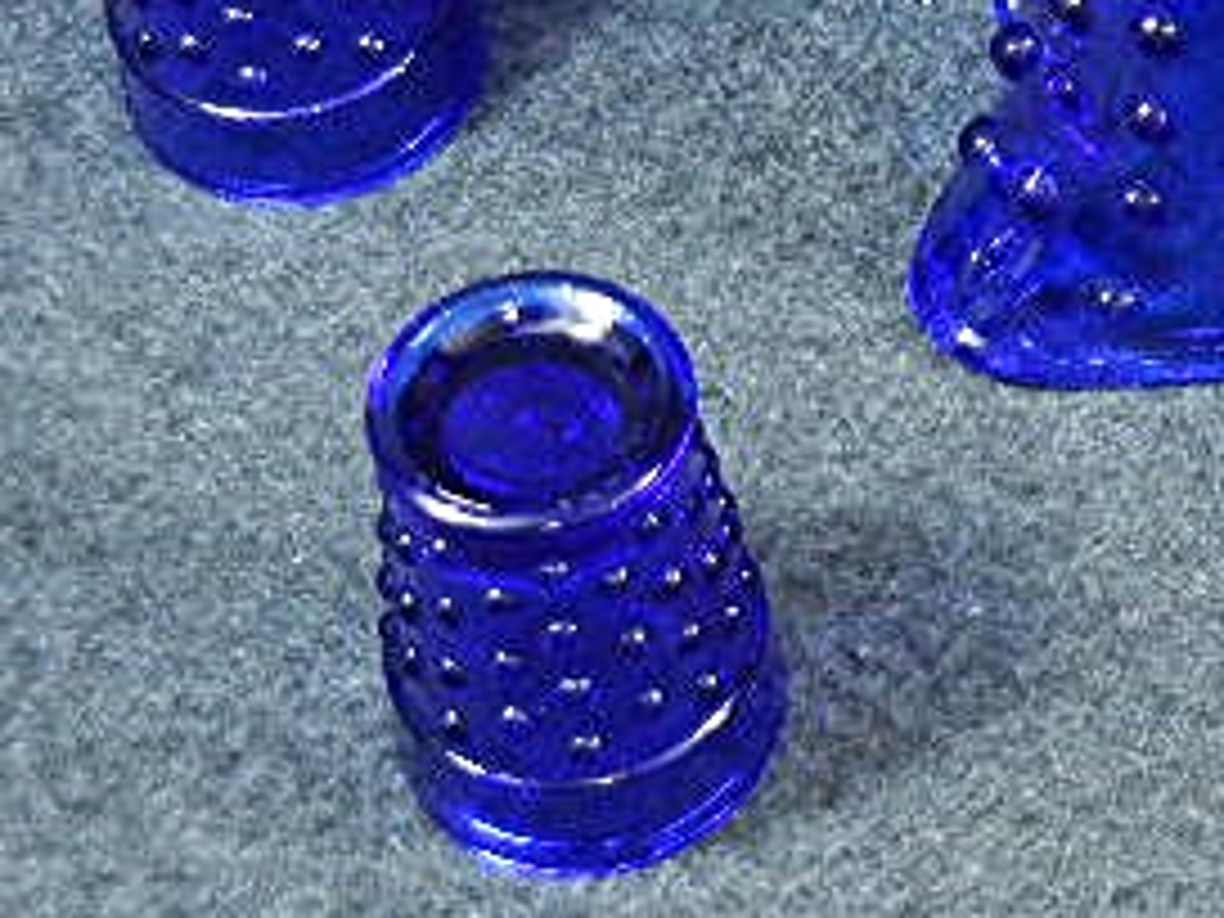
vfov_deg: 10.6
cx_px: 1332
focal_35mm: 139
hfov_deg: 13.9
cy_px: 166
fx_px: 4915
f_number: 4
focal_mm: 10.6
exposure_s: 1/30
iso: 800
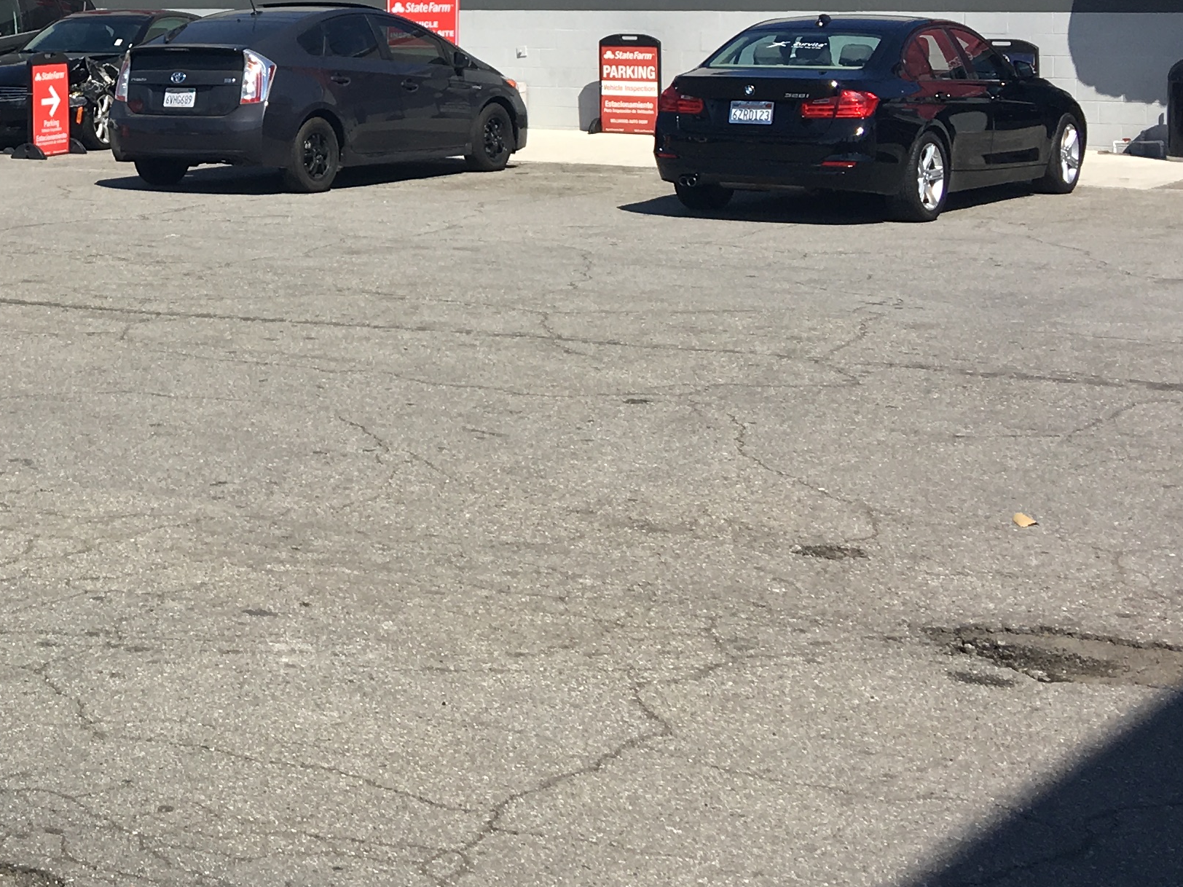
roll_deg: +0.1
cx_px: 71
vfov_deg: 20.0
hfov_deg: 26.0
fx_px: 2461
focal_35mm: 72
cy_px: 66
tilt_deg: +0.8
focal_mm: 4.15
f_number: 2.2
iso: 25
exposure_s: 1/1972
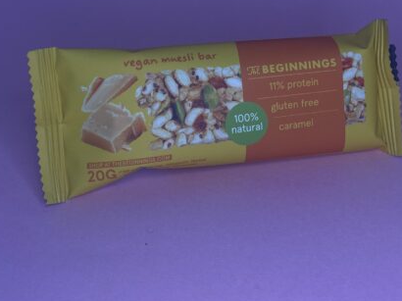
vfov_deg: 21.8
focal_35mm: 65
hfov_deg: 29.5
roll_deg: -0.5
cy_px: 7
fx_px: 754
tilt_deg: -24.3
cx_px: 286
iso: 40
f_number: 1.8
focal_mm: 4.25
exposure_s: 1/122
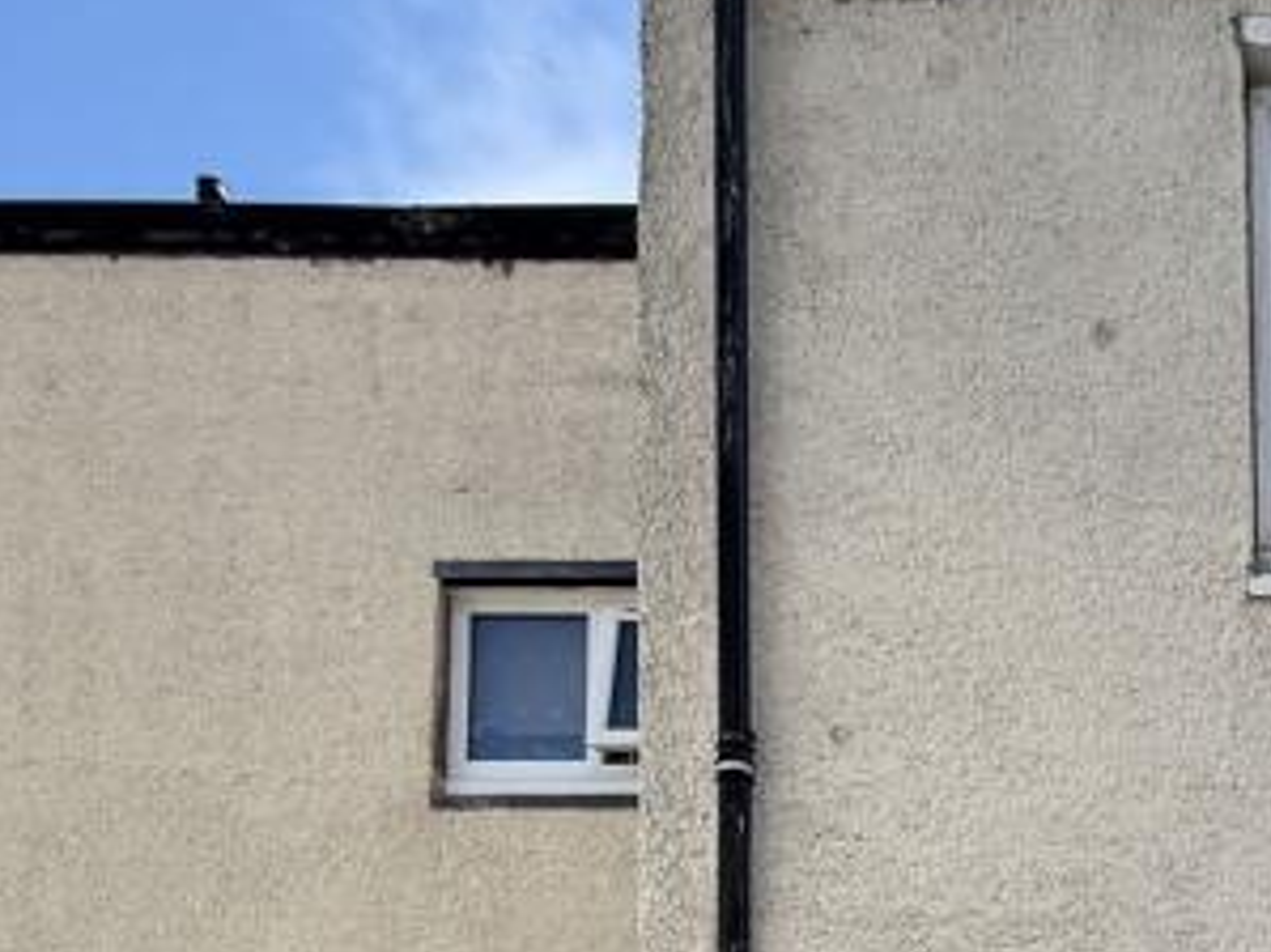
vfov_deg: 25.2
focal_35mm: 48
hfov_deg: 35.8
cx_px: 1275
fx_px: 1762
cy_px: 1309
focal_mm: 2.22
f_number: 2.2
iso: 50
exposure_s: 1/1087
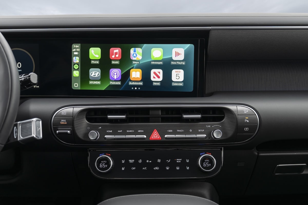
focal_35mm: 42
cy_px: 102
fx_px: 359
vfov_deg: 31.9
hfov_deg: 46.4
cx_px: 154
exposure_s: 1/40
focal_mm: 42
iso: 200
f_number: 4
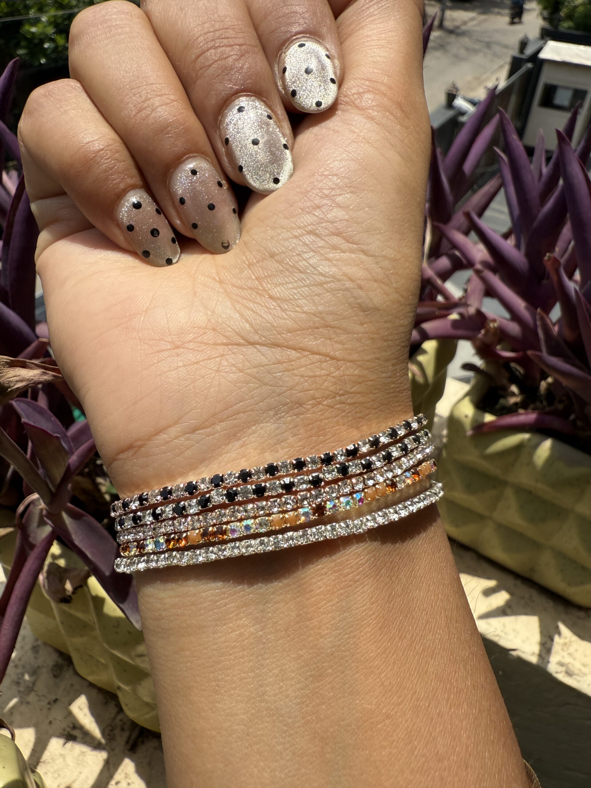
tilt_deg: -40.4
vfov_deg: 69.4
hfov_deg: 54.9
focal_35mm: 25
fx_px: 569
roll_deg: -1.4
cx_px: 296
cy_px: 394
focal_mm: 2.22
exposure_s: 1/2538
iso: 40
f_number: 2.2
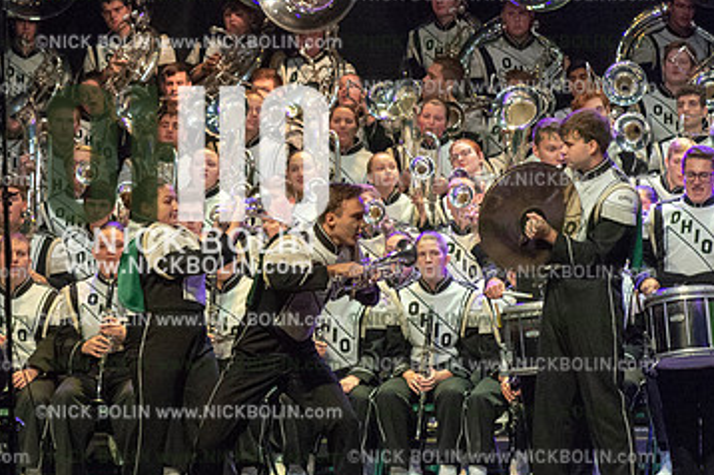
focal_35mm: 316
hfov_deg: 6.5
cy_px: 180
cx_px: 187
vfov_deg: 4.3
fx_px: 6261
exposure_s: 1/400
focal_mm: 195
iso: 8000
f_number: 5.6
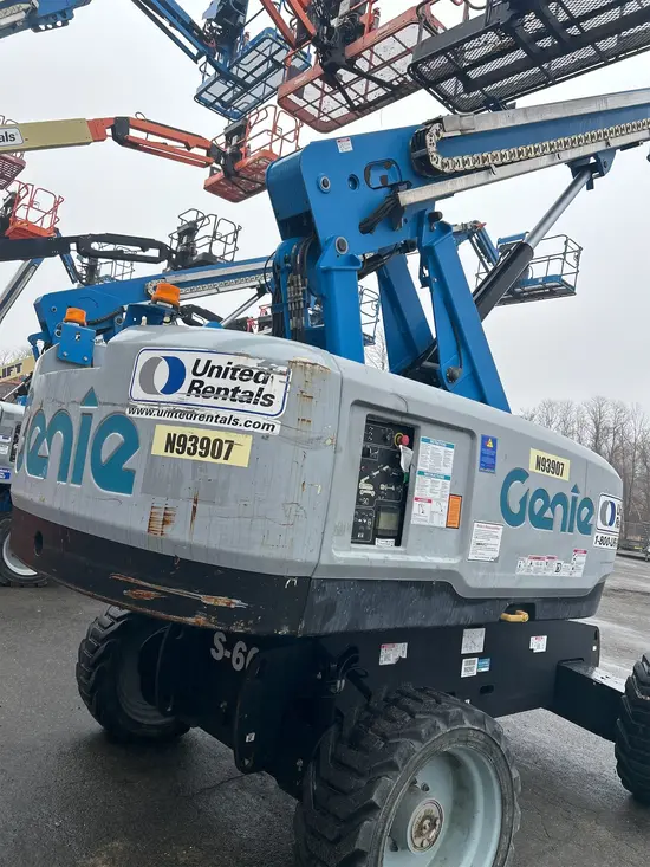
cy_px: 434
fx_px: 651
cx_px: 325
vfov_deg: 67.3
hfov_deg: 53.1
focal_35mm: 26
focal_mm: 5.7
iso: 50
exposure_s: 1/887
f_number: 1.5
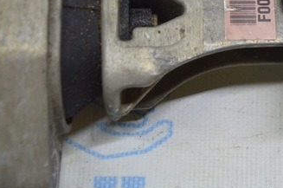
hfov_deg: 21.6
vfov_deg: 14.1
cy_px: -26
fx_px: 738
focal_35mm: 94
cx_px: 204
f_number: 3.5
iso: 400
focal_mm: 20
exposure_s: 1/100
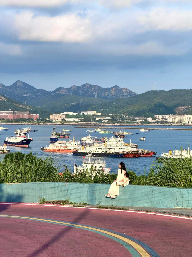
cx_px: 96
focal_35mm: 120
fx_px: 887
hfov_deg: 12.3
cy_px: 128
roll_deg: -0.6
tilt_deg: -1.0
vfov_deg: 16.4
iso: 50
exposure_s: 1/860
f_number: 2.8
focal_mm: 15.66
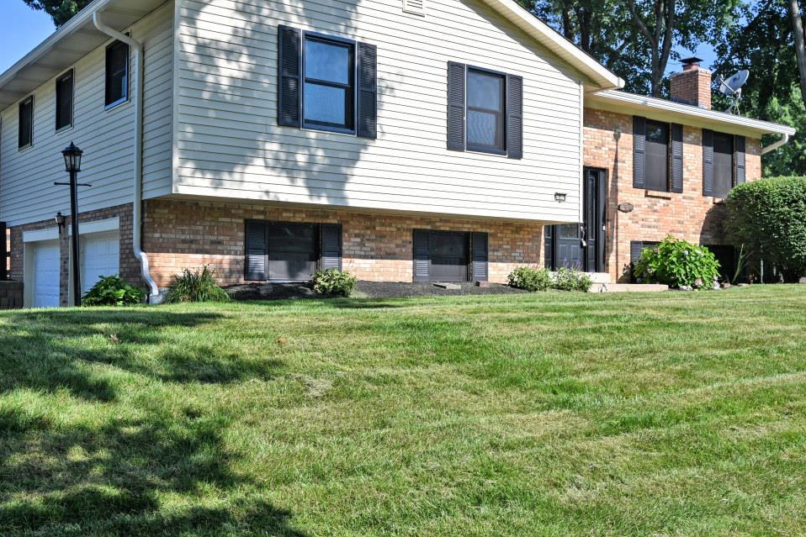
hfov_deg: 53.0
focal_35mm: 36
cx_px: 361
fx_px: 806
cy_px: 270
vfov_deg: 36.9
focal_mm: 23
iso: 100
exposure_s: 1/320
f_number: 7.1
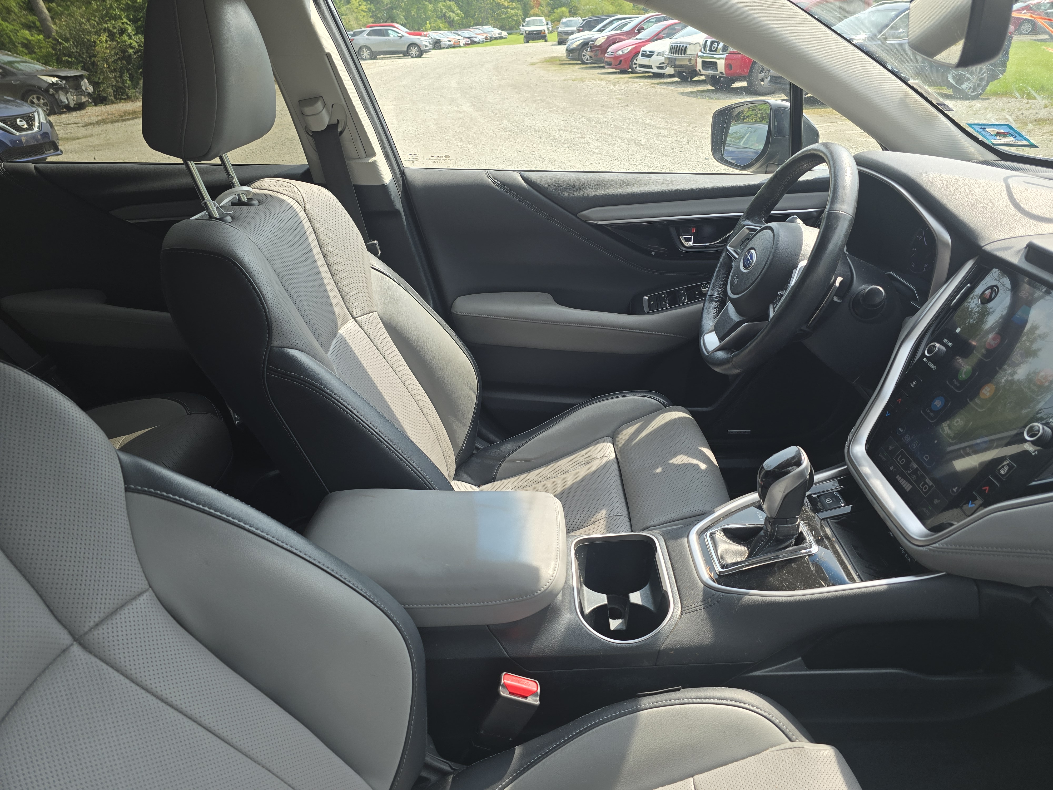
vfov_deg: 58.9
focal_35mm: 23
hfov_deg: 73.9
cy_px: 395
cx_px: 526
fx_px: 700
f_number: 1.7
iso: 20
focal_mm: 6.3
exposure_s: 1/180
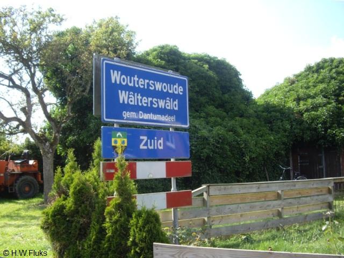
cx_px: 172
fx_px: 378
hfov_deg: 49.0
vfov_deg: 37.7
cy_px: 129
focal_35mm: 38
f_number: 2.8
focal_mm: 7.9
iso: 64
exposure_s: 1/200
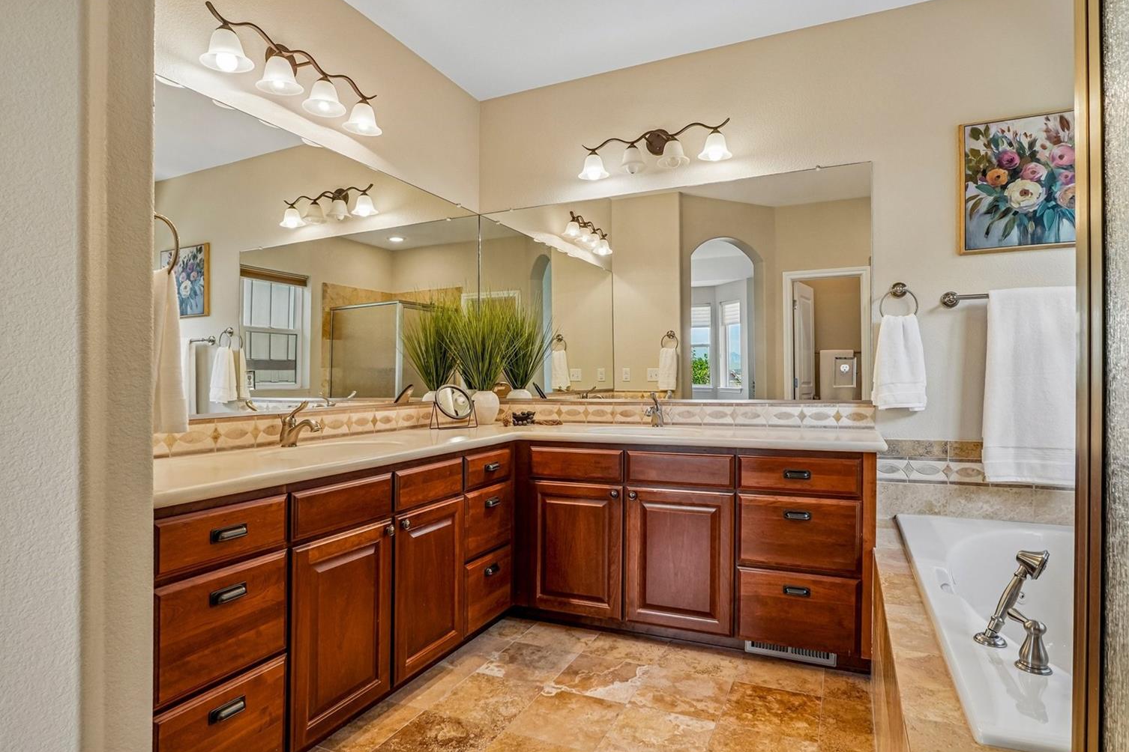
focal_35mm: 18
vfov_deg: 68.8
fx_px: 550
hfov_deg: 91.5
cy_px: 380
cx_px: 576
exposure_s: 1/30
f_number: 8
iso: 400
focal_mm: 11
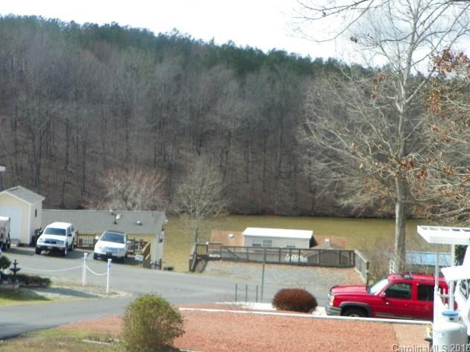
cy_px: 176
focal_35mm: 61
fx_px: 828
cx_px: 238
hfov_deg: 31.7
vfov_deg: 24.0
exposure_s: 1/320
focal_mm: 10.7
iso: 64
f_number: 4
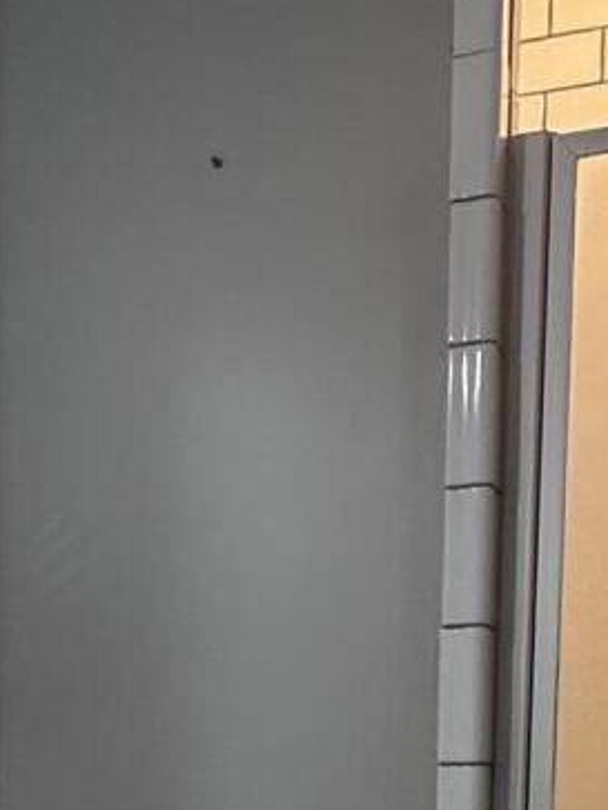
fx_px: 1803
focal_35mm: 77
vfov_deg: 23.0
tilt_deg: -5.6
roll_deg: -1.3
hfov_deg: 18.8
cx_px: 40
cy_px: 999
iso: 160
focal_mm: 2.22
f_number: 2.2
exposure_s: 1/60
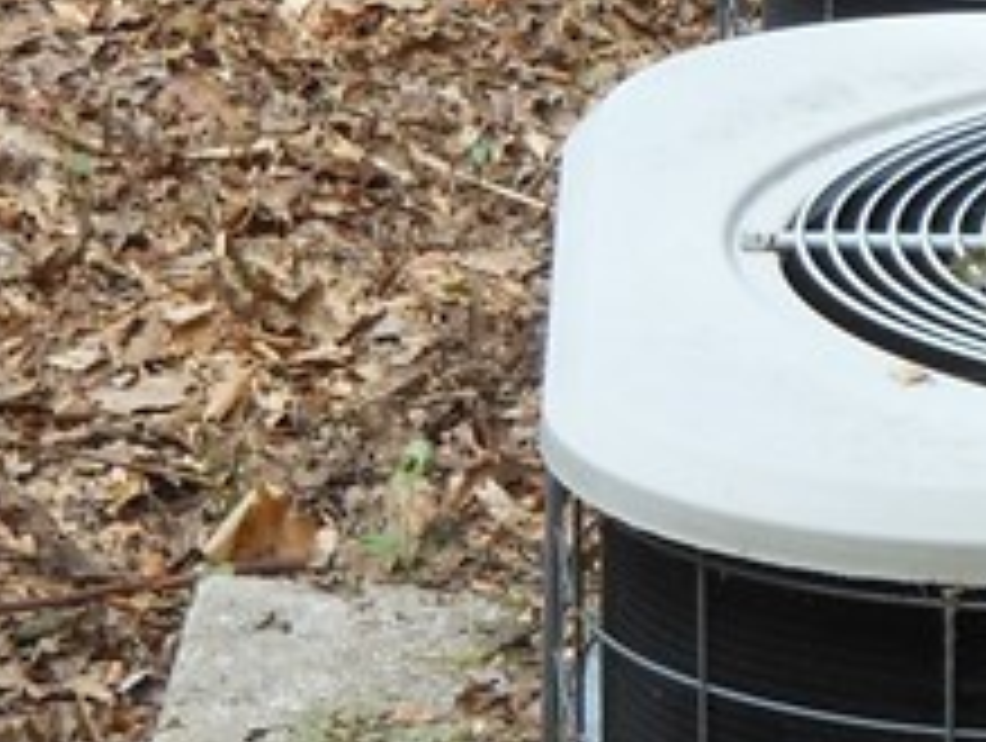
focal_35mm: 406
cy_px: 535
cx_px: 1387
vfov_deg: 3.7
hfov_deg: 4.8
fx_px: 11584
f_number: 4.6
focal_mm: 15.5
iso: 80
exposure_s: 1/60
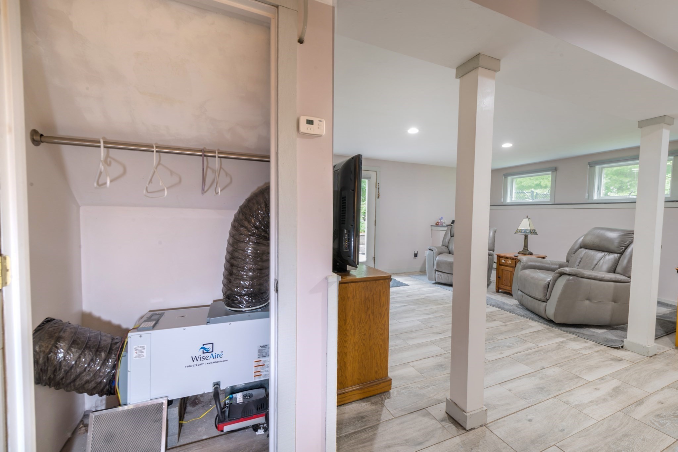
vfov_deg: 81.2
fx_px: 264
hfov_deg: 104.3
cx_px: 339
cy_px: 226
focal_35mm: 14
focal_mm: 14
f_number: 14
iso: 100
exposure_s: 4
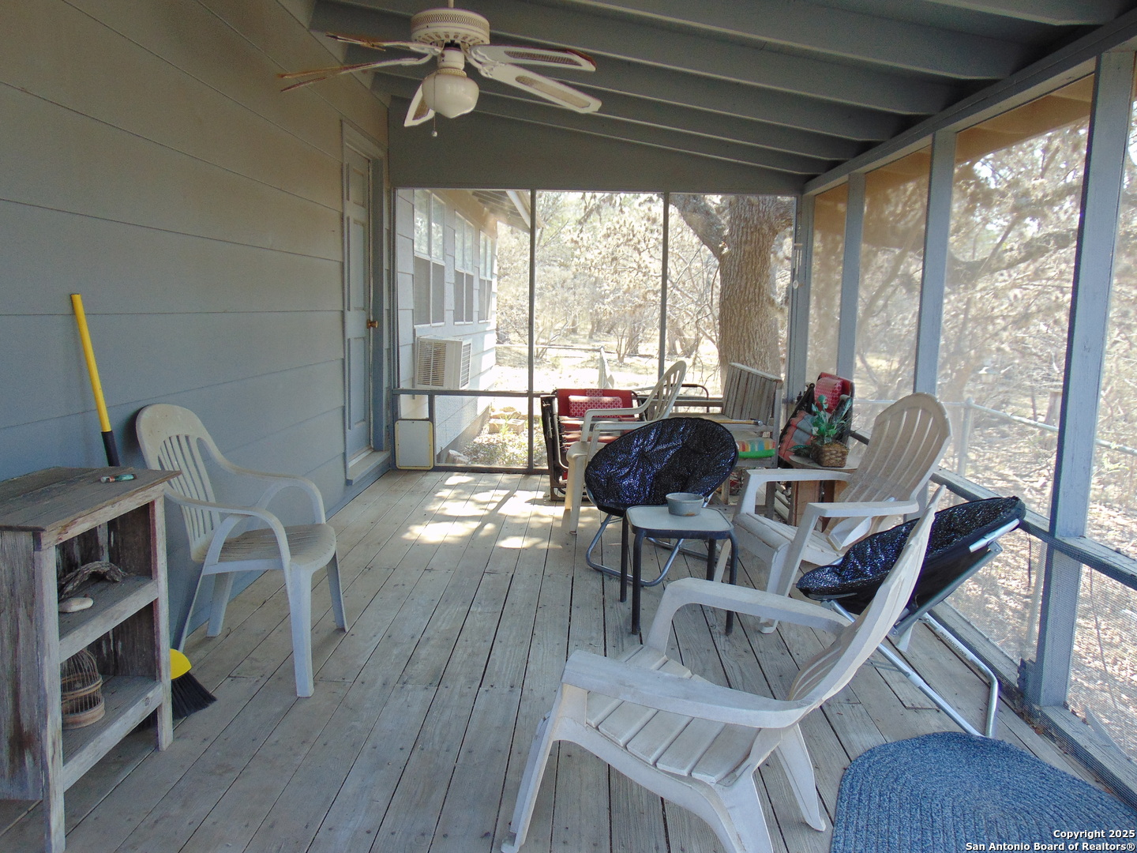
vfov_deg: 54.9
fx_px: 821
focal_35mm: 25
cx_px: 568
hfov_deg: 69.4
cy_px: 426
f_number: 3
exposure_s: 1/60
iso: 100
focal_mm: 4.5
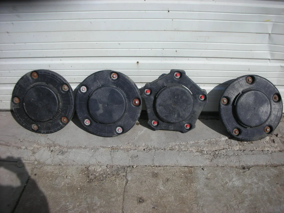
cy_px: 106
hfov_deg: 52.6
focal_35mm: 35
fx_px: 287
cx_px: 142
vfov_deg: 40.7
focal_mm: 5.8
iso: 50
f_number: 8.5
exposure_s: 1/170
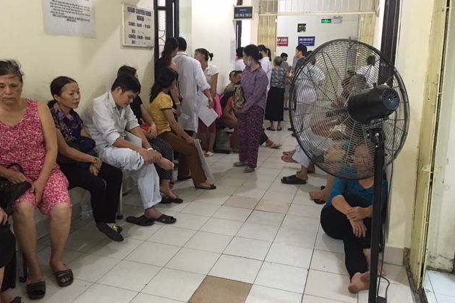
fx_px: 392
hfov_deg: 60.3
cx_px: 231
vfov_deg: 42.3
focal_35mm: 31
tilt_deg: -10.8
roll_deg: +0.1
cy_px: 143
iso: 125
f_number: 2.2
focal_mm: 4.15
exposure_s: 1/8
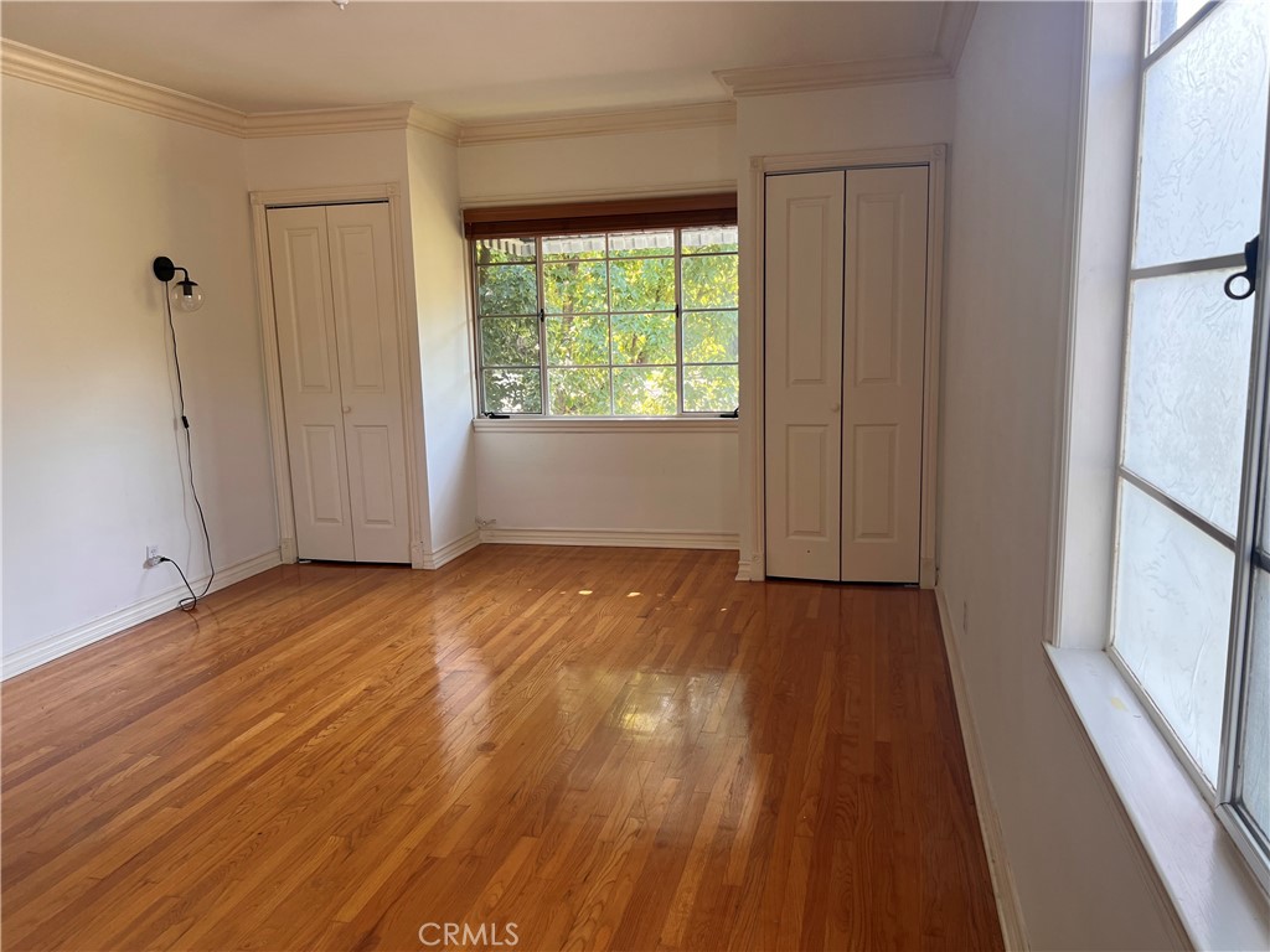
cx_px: 635
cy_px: 476
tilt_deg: -9.5
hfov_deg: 67.3
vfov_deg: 53.1
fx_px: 954
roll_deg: +2.4
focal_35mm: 26
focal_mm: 5.7
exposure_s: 1/121
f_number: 1.5
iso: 80
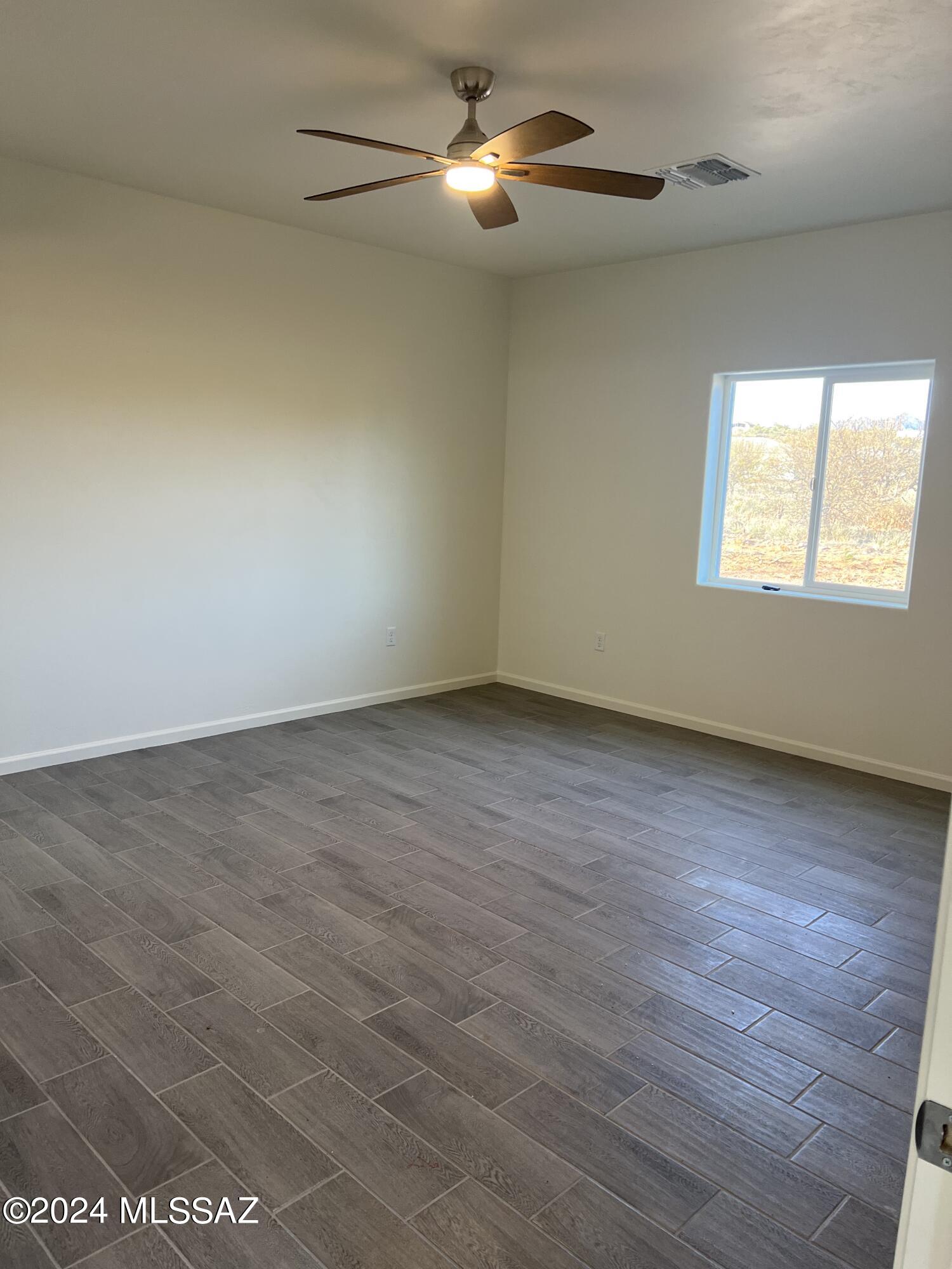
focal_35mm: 26
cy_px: 634
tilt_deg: -9.6
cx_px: 476
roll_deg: -1.3
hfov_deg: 53.1
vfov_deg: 67.3
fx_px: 953
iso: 125
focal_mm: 5.7
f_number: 1.5
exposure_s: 1/120
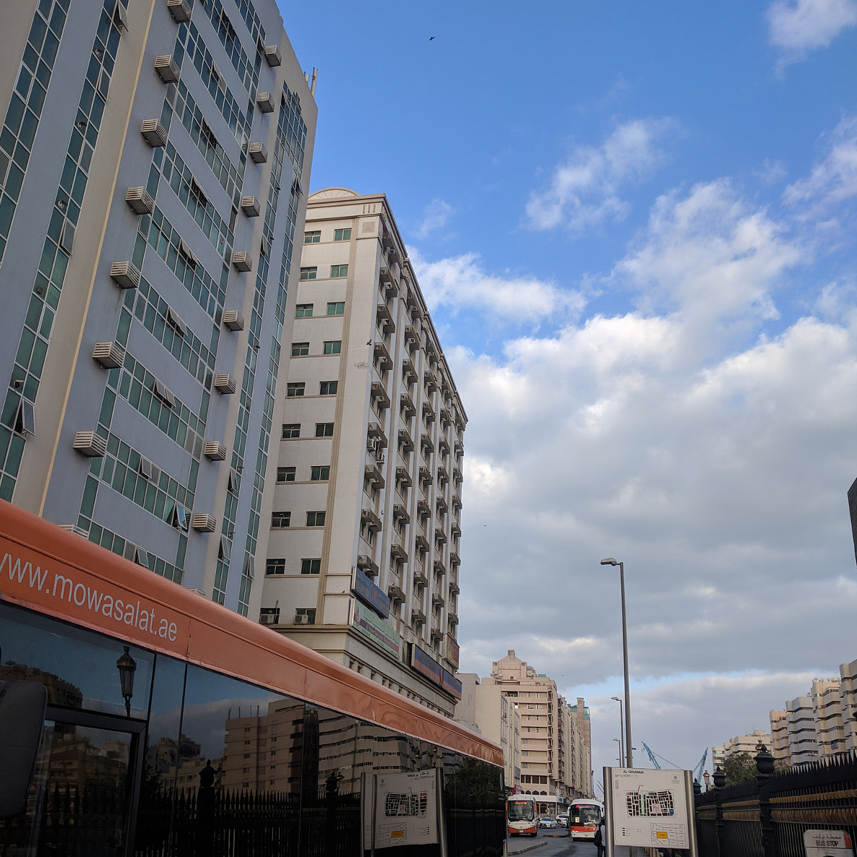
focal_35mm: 31
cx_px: 425
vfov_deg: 52.5
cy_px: 440
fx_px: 868
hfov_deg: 52.5
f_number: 2
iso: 60
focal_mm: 4.67
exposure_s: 1/1020
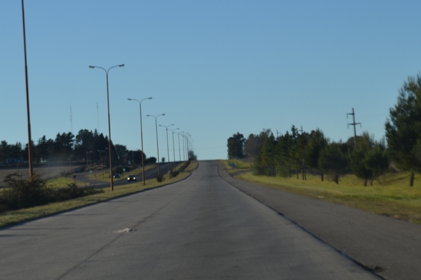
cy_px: 69
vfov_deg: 10.7
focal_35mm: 128
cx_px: 158
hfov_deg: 16.0
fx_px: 1493
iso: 100
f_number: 8
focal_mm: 55
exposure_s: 1/250
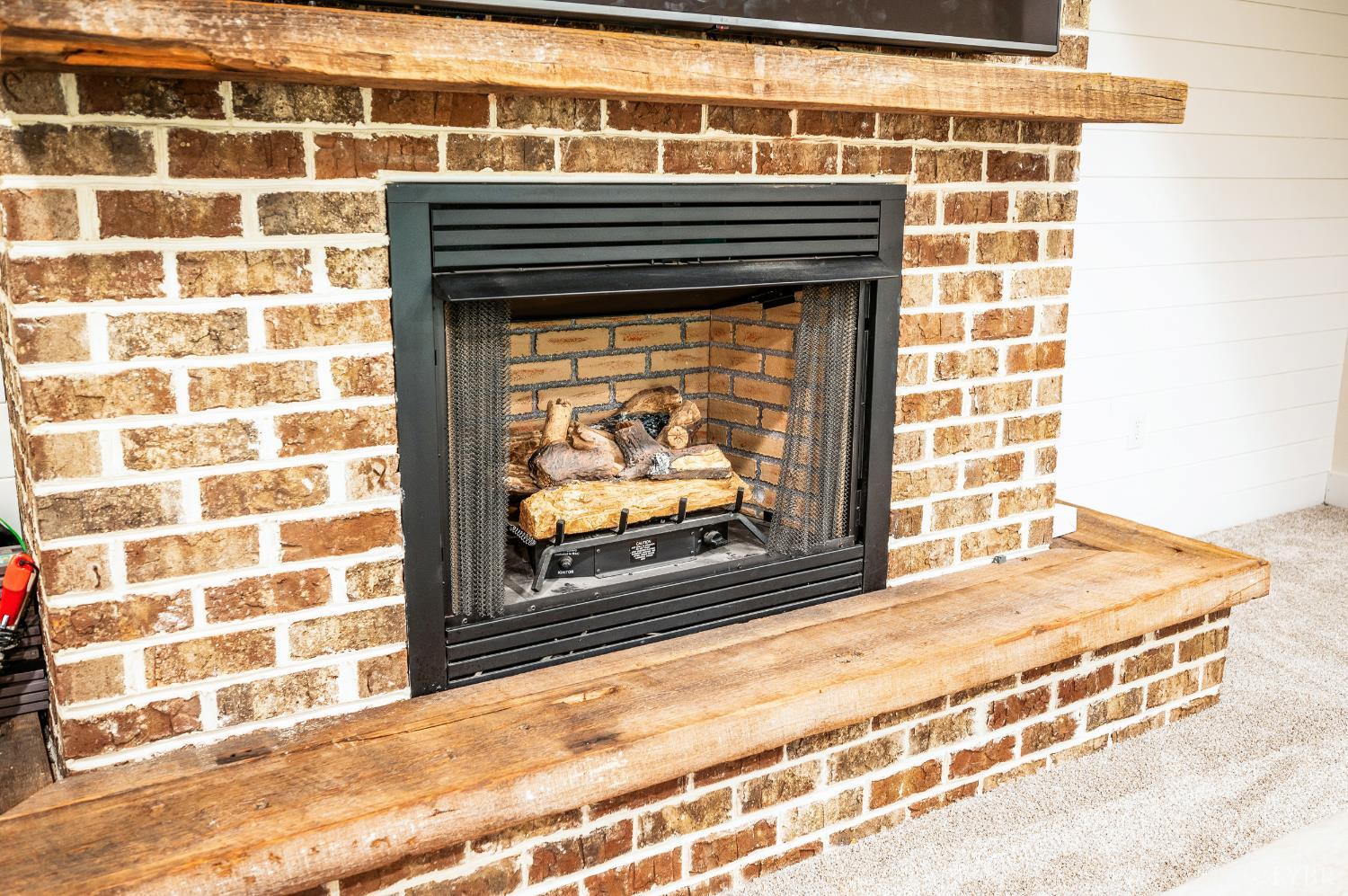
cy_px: 448
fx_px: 1122
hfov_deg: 62.0
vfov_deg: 43.5
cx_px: 674
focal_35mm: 30
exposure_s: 1/3
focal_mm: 30
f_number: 4
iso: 400
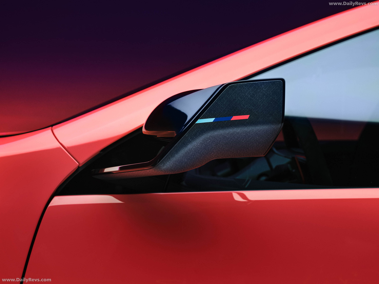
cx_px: 190
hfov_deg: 42.9
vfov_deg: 32.9
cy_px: 142
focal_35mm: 44
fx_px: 482
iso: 1000
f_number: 9
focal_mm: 55
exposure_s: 1/15
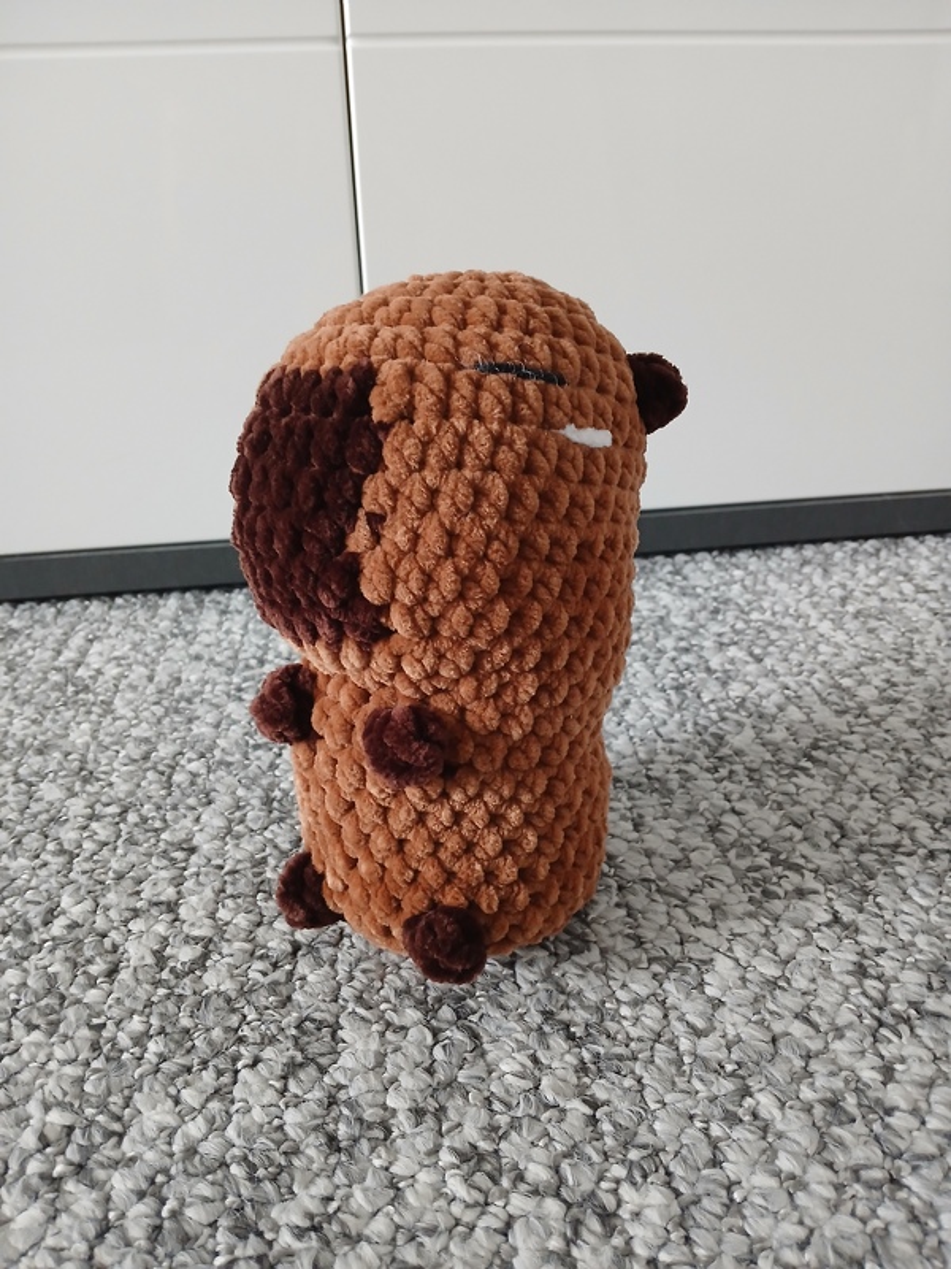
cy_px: 634
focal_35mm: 26
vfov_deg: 67.3
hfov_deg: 53.1
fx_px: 952
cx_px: 476
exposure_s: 1/25
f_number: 1.8
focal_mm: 3.98
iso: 400
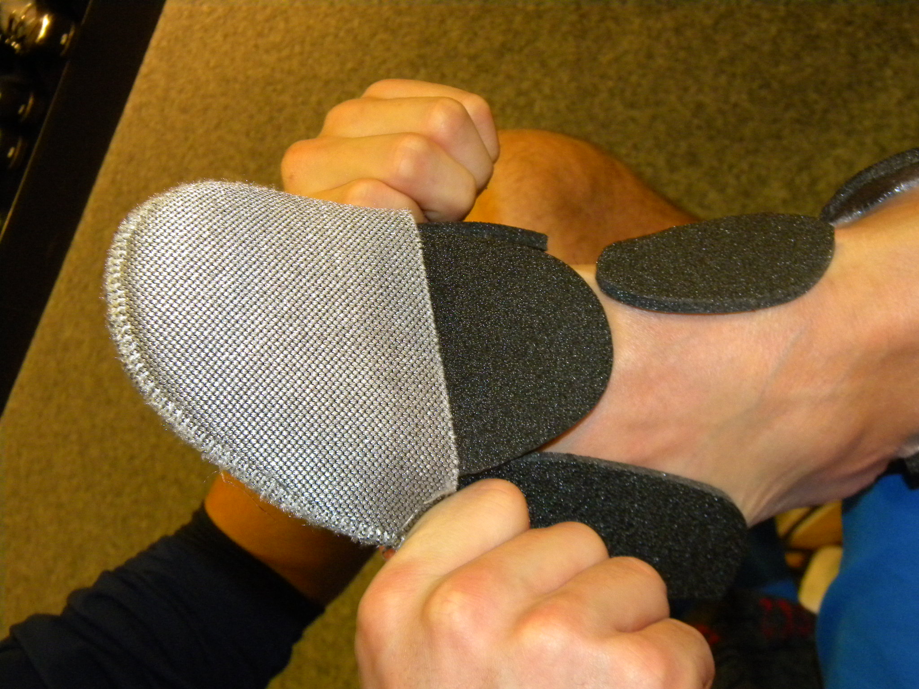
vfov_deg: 30.9
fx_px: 1248
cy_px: 344
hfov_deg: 40.4
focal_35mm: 47
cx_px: 460
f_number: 3.9
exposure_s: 1/30
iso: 400
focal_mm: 8.6
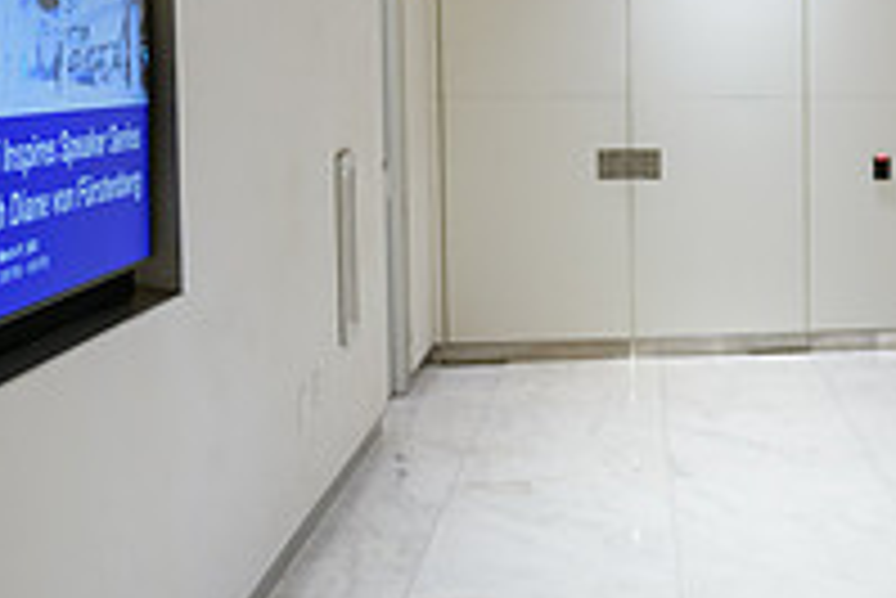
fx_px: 1743
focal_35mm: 70
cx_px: 1225
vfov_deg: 19.4
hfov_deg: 24.4
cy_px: 191
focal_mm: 24
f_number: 3.2
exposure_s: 1/125
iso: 1250
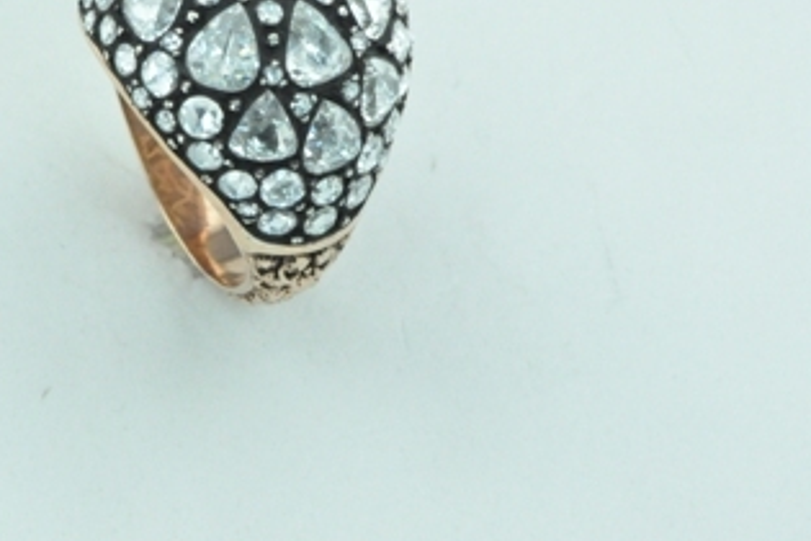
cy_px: 201
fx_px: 5039
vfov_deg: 6.1
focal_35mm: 224
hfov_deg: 9.2
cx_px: 250
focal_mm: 105
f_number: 22
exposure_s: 1/200
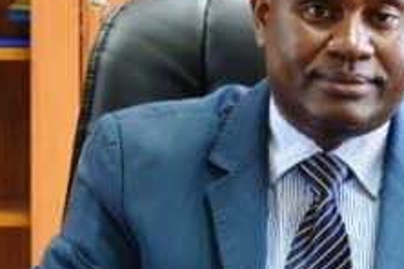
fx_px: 3636
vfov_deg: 4.2
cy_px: 134
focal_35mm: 324
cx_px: 276
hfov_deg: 6.4
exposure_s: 1/13
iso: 800
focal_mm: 80
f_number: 6.3
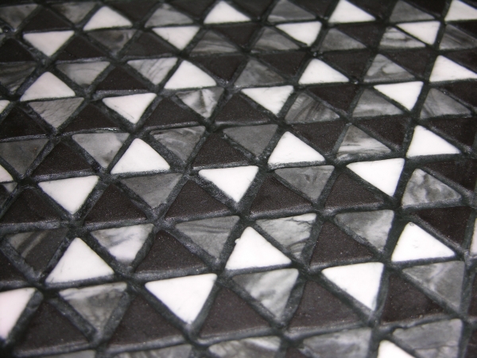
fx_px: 965
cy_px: 179
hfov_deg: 27.8
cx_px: 238
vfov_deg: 21.0
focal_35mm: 70
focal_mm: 17.8
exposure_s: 1/120
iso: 50
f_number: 3.3
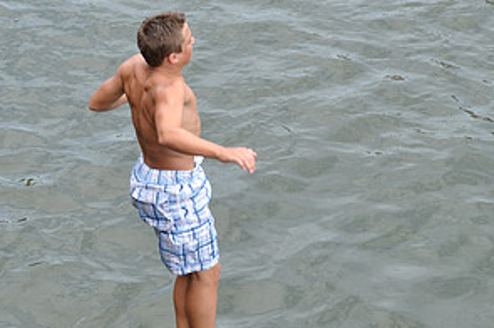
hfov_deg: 12.5
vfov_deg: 8.3
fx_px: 2262
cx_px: 171
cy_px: 215
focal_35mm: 165
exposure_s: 1/1250
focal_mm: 56
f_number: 5
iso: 400
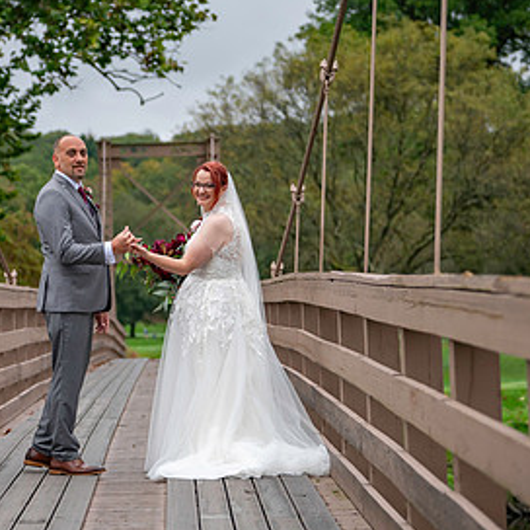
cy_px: 259
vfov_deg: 13.7
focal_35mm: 127
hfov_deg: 13.7
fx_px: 2200
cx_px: 152
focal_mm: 70
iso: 640
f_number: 2.8
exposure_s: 1/2000
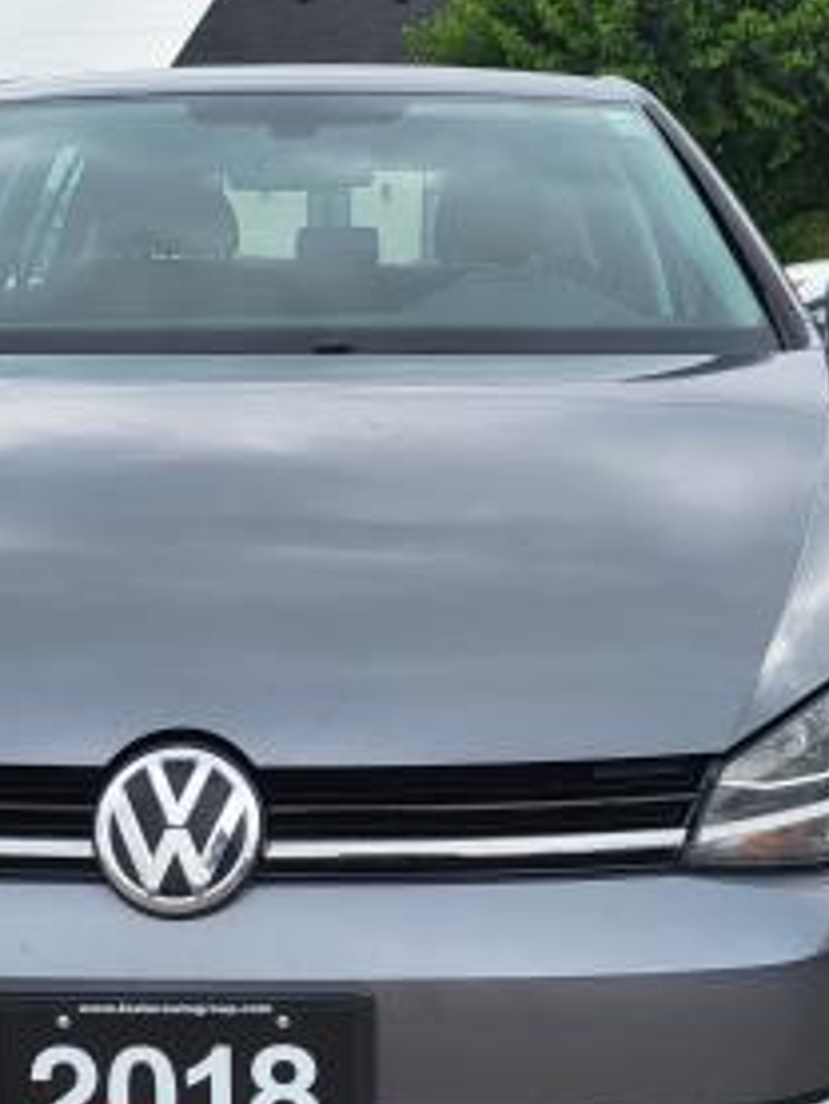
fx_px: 1914
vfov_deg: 32.1
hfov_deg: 24.4
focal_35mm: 60
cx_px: 339
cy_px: 642
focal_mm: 5.4
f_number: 1.8
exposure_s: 1/880
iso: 40
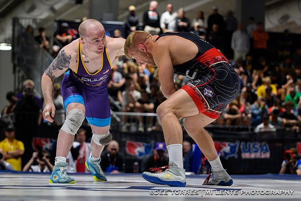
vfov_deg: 11.6
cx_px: 129
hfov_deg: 17.4
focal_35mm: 118
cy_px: 103
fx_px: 986
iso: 6400
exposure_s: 1/640
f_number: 2.8
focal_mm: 86
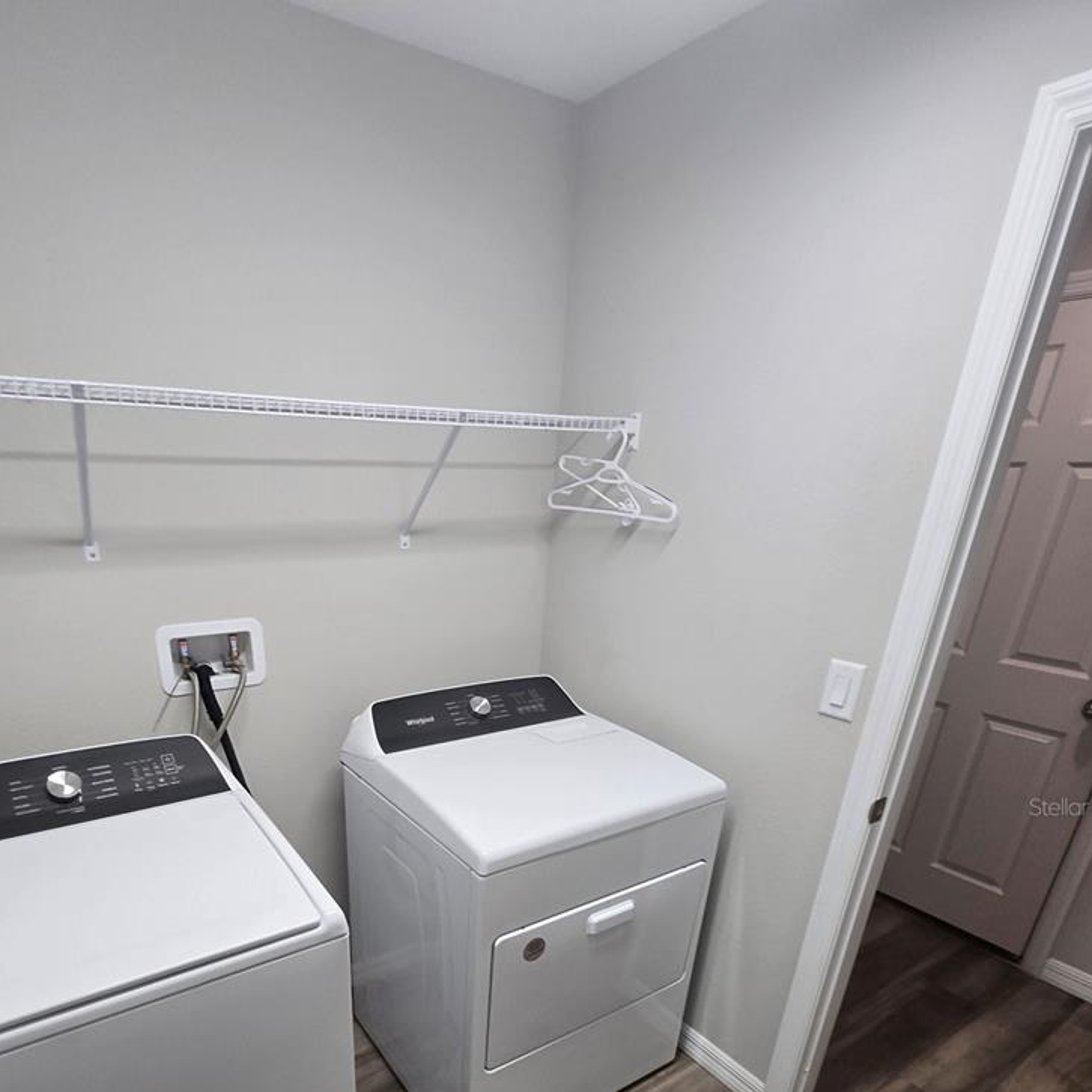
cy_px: 806
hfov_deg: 77.1
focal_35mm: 19
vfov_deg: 72.8
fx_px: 678
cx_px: 459
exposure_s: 1/60
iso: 64
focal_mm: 1.7
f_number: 2.2
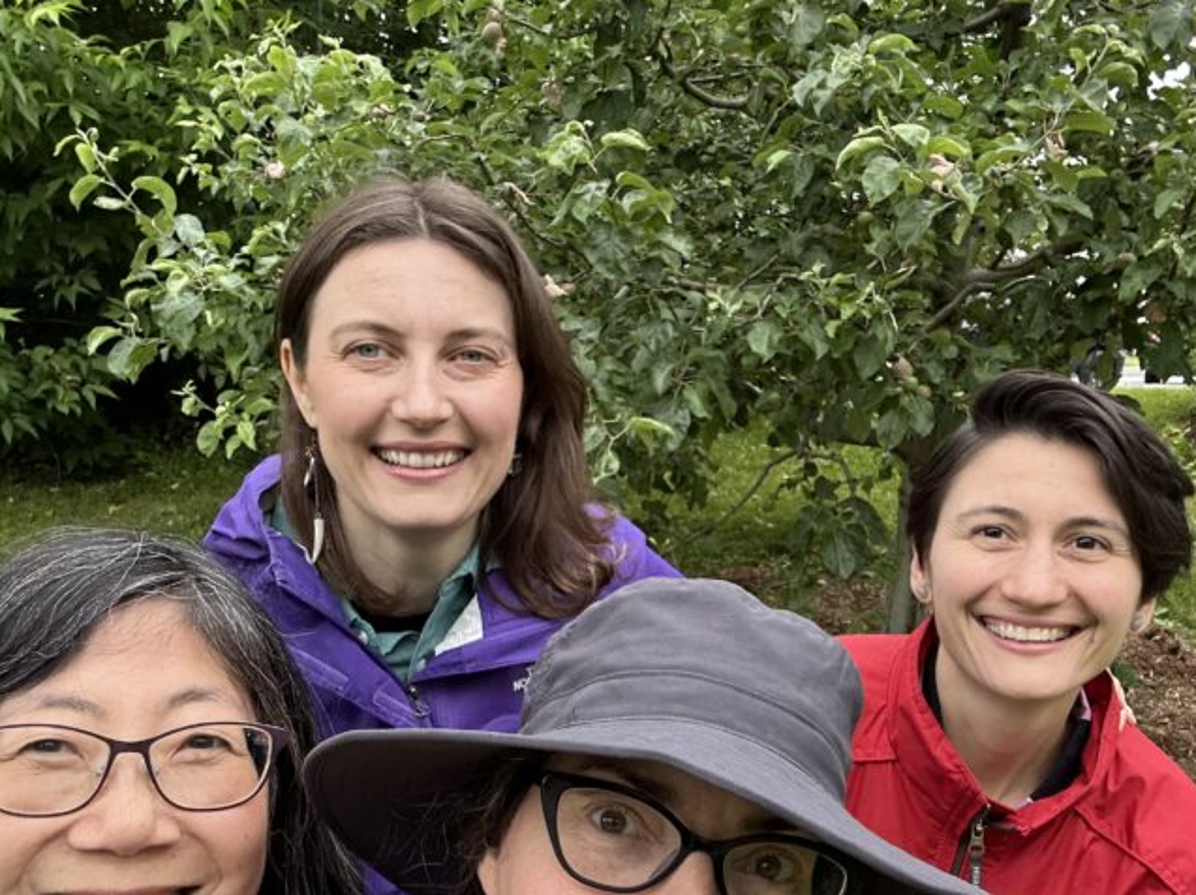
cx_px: 719
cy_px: 552
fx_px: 1278
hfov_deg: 49.8
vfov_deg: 38.4
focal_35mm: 37
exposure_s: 1/121
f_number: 1.9
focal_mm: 2.69
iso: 20
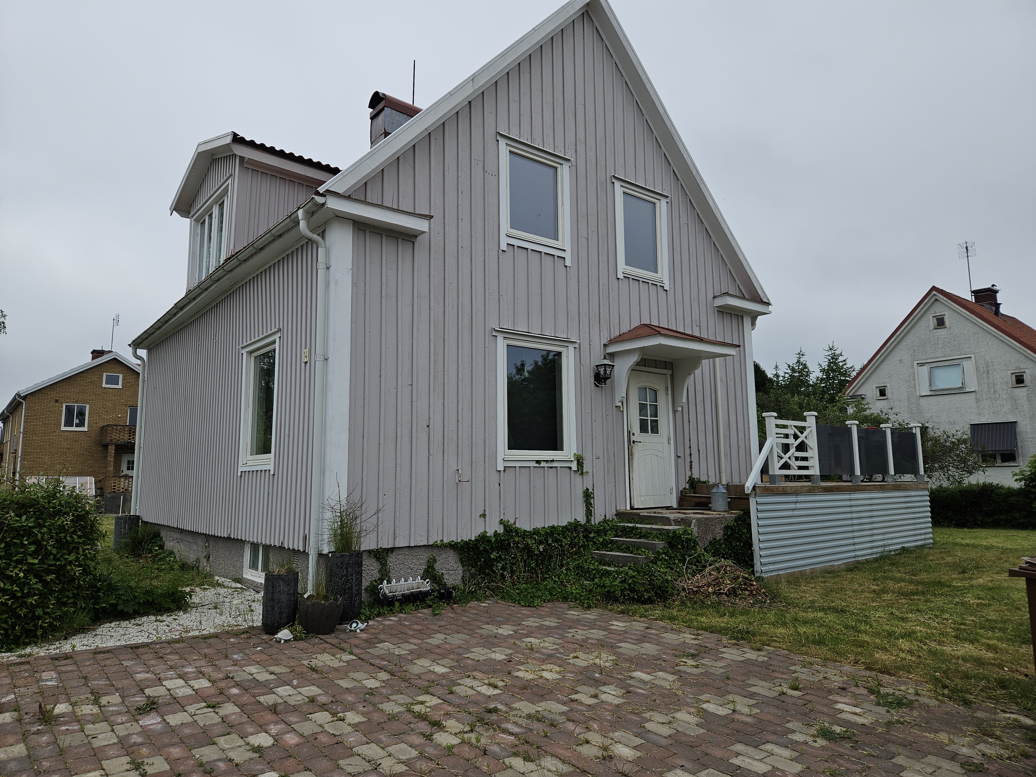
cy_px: 388
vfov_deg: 58.9
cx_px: 518
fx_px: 688
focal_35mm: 23
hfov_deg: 73.9
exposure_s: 1/1033
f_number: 1.8
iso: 25
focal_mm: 5.4
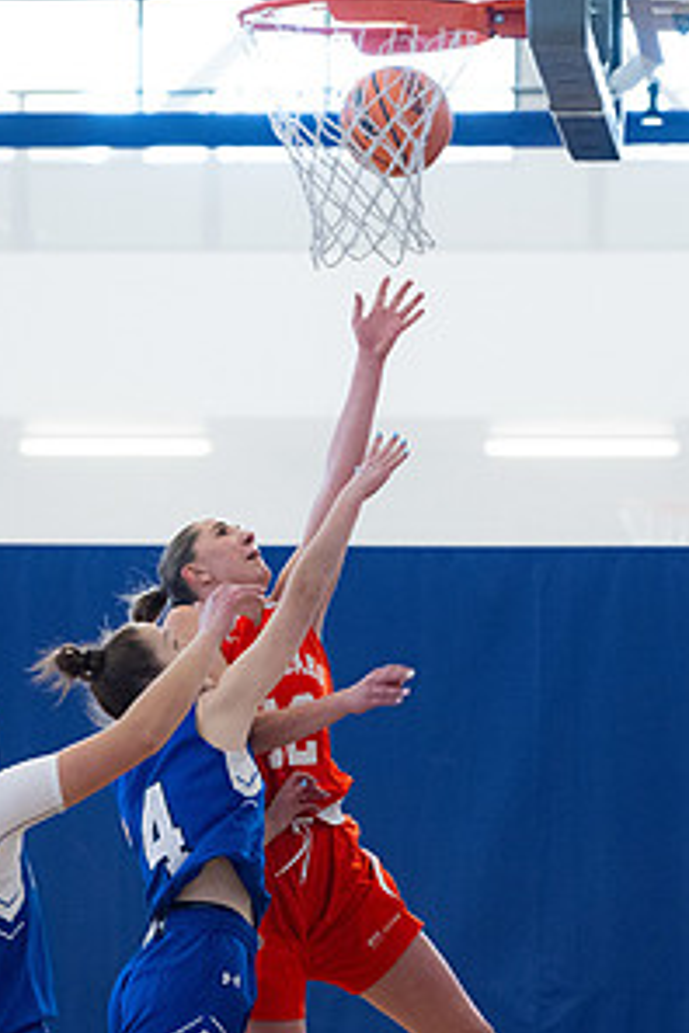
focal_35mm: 204
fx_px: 5856
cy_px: 738
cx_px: 185
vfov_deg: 10.1
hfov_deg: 6.7
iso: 3200
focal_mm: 89
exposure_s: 1/500
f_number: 3.5
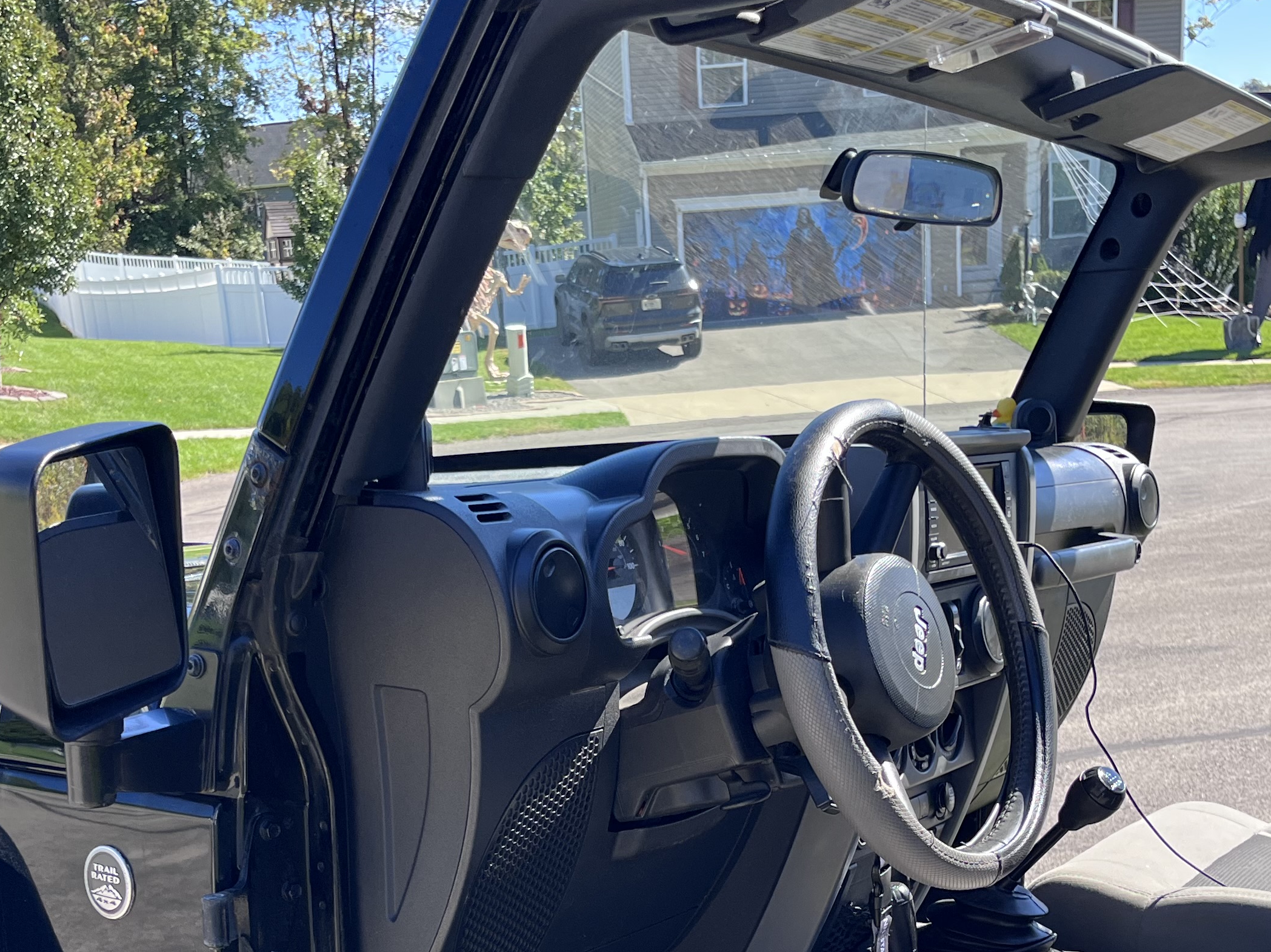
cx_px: 638
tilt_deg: -19.3
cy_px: 825
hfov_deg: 38.2
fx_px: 1836
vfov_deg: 28.2
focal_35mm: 50
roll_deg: +4.8
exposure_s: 1/793
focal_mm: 5.1
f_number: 1.6
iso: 50
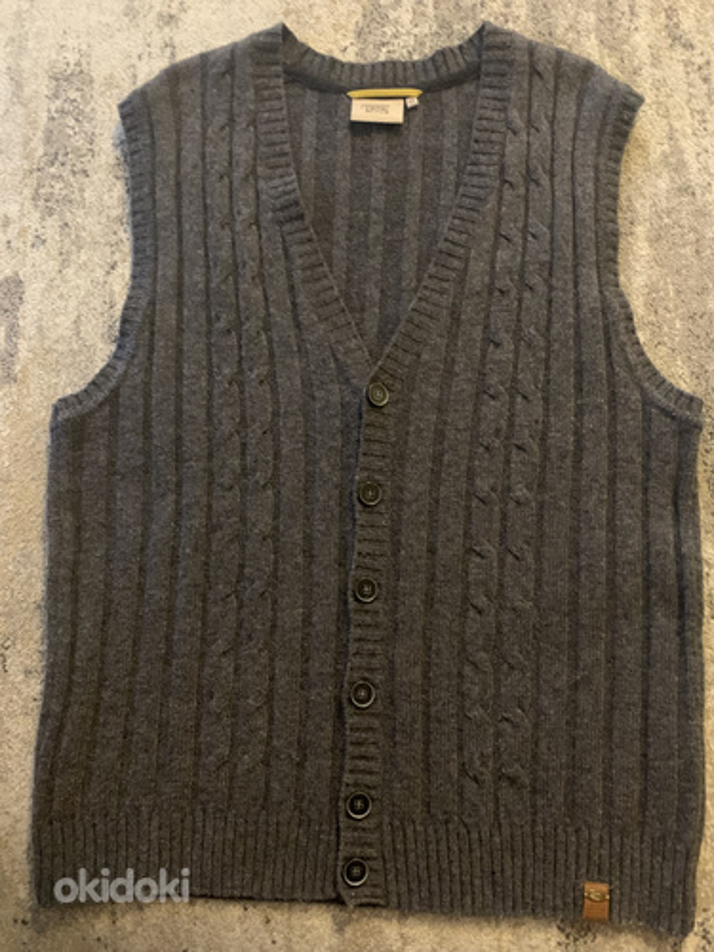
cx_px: 357
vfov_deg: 67.3
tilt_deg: -79.0
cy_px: 476
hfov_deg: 53.1
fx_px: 715
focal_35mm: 26
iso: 800
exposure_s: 1/25
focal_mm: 4.25
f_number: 1.8
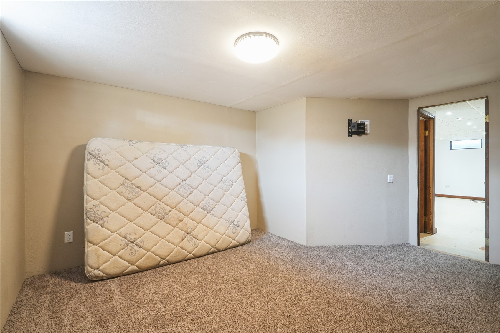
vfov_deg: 73.7
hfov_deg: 96.7
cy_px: 166
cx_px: 250
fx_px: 222
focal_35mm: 16
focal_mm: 16
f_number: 10
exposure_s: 1/3.33
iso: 400
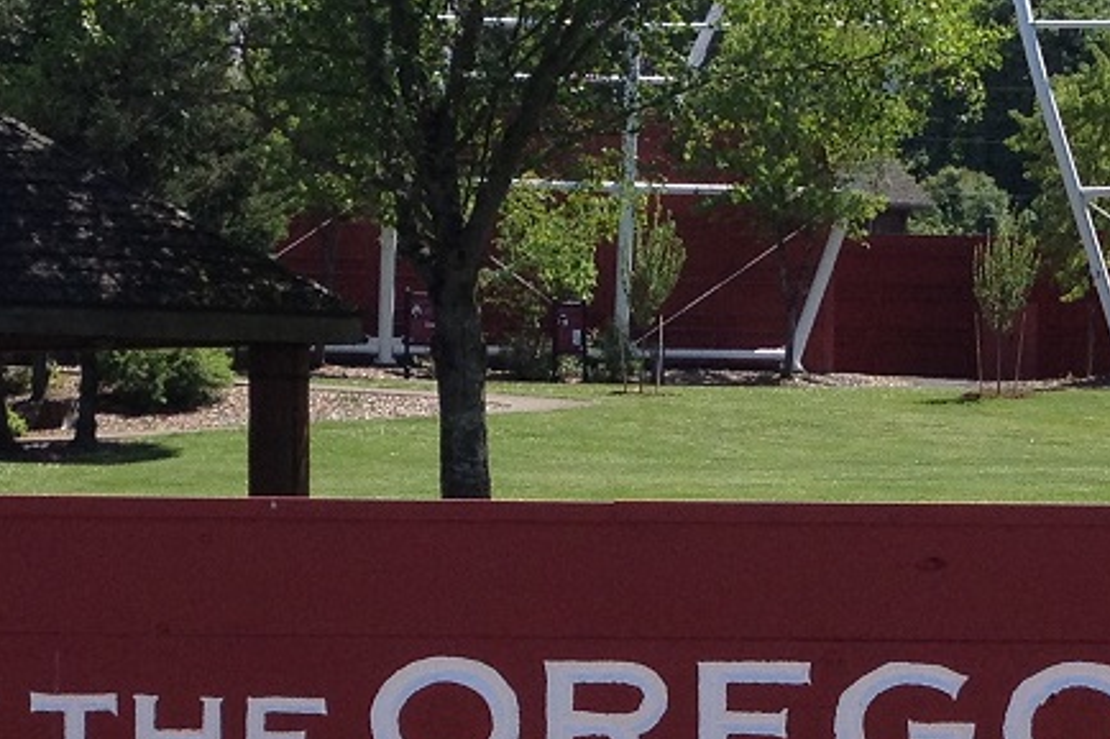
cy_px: 690
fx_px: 4222
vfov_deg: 9.9
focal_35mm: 137
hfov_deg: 15.0
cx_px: 552
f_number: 2.4
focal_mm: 4.28
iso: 50
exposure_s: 1/1126
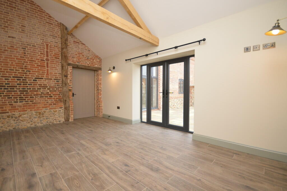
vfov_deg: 77.2
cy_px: 96
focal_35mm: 15
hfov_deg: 100.4
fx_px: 119
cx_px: 144
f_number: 4
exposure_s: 1/60
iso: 450
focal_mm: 10
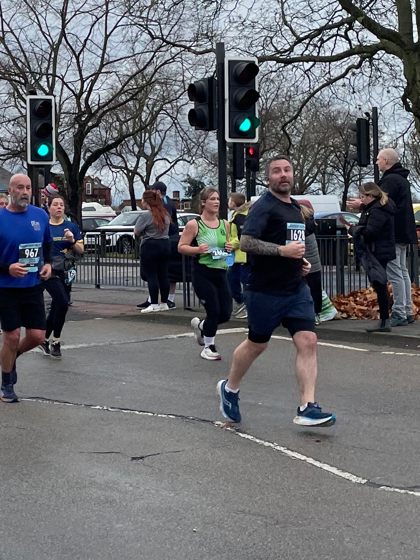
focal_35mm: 79
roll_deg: +1.1
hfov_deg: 18.4
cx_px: 46
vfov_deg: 24.6
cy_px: 197
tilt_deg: +2.5
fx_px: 1278
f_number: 1.6
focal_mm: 4.2
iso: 32
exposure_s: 1/963
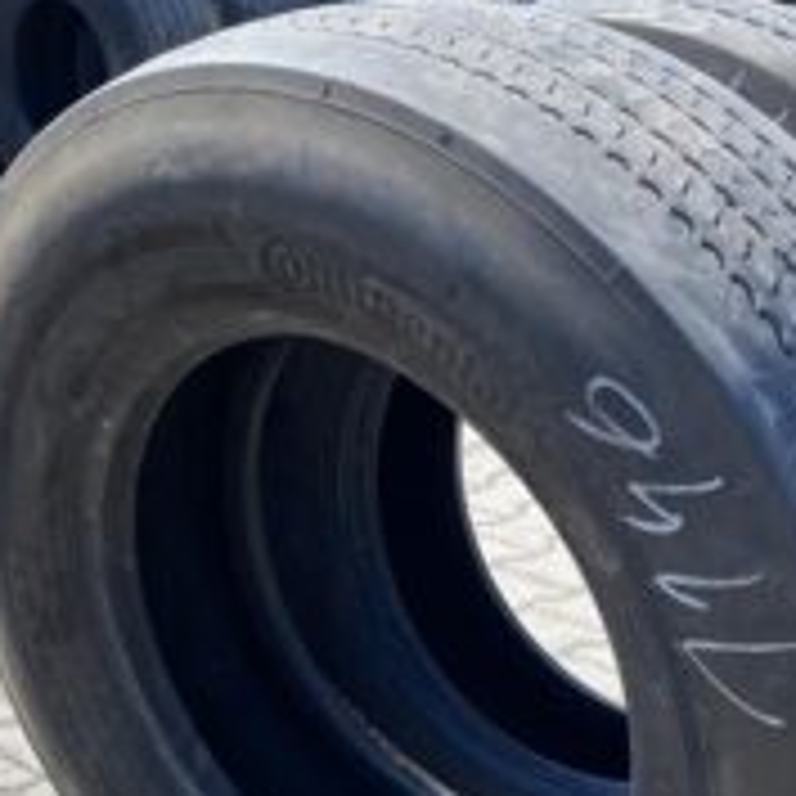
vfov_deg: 29.5
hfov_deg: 30.6
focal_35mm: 56
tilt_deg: -26.8
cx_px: 423
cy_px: 686
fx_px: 1457
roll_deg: -0.3
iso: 32
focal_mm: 4.25
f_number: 1.8
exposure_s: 1/1170
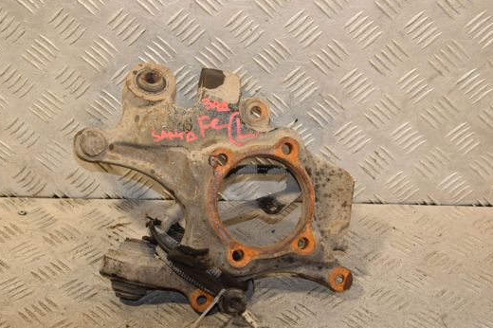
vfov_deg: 21.0
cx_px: 229
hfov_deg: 31.1
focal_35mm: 65
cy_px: 180
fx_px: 884
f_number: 6.3
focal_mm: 35
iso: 800
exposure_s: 1/200
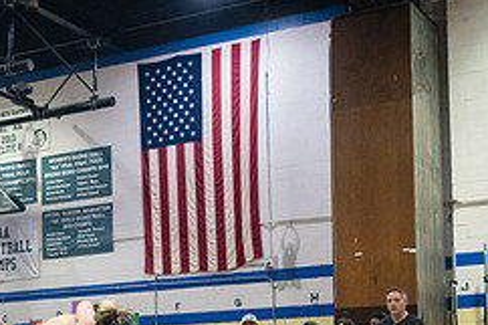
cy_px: 352
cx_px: 28
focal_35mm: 84
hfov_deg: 23.4
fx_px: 1138
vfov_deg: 15.8
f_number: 4
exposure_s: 1/400
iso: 8000
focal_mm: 35
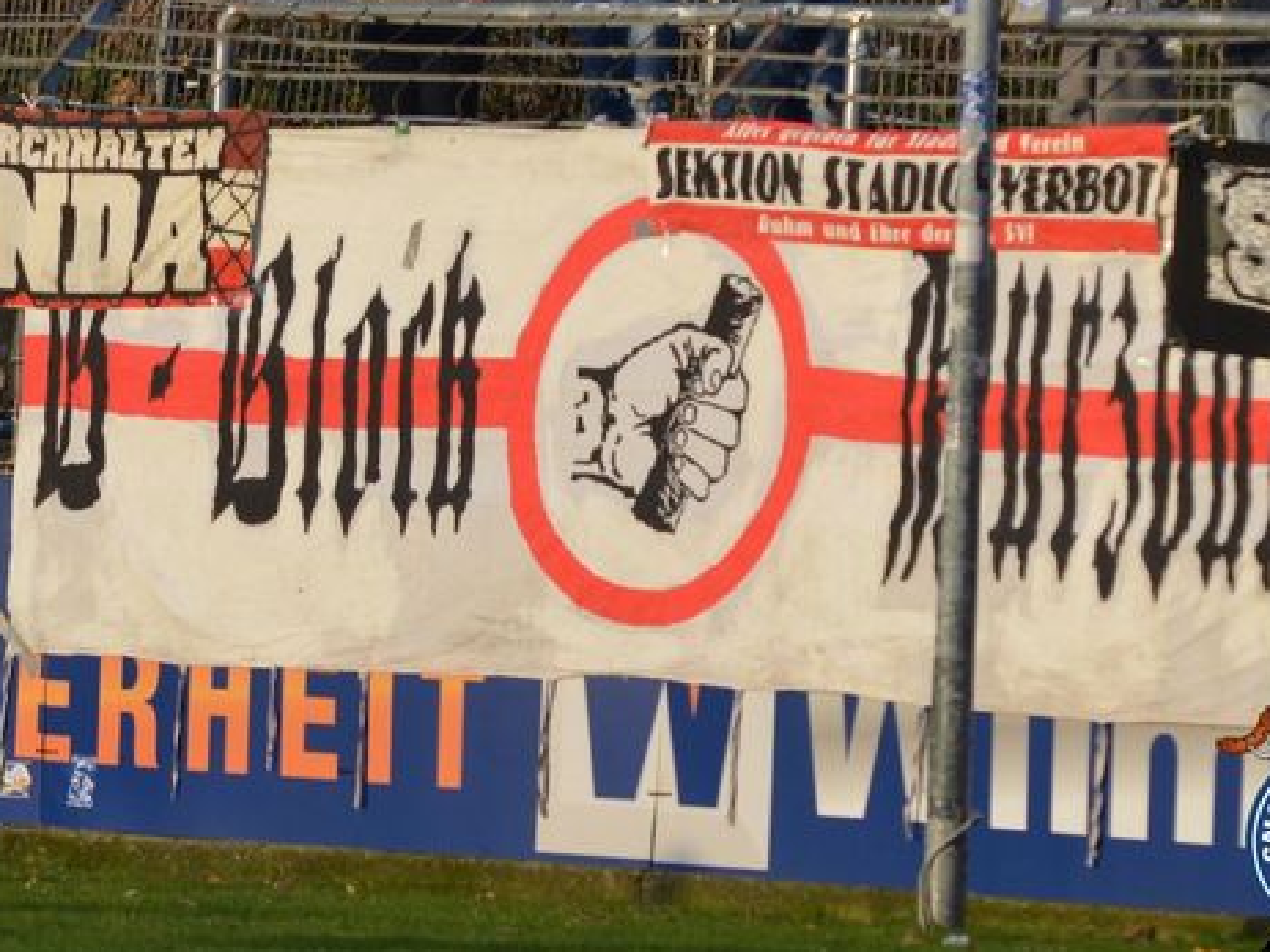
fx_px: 10417
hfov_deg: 7.0
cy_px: 480
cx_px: 752
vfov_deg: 5.2
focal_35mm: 284
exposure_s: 1/1250
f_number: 5
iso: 400
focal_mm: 160
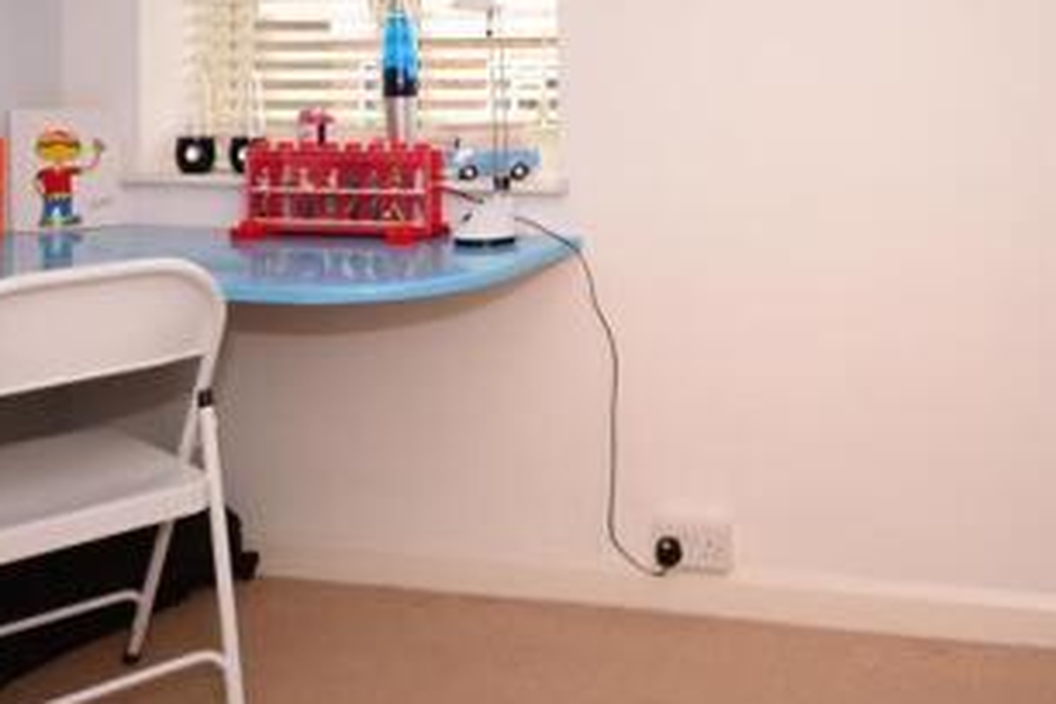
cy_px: 64
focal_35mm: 45
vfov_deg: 28.6
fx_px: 1320
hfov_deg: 42.8
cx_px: 735
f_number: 5.6
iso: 400
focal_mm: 14
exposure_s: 1/100
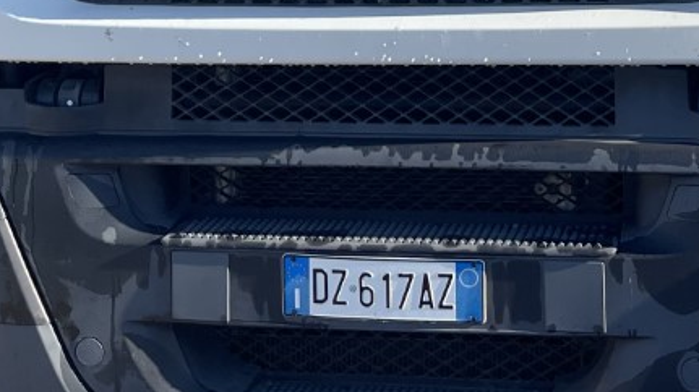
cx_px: 555
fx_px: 1686
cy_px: -275
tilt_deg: -0.9
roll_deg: +0.0
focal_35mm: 91
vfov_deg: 12.3
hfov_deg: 23.1
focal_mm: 5.1
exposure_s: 1/1795
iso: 32
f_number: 1.6
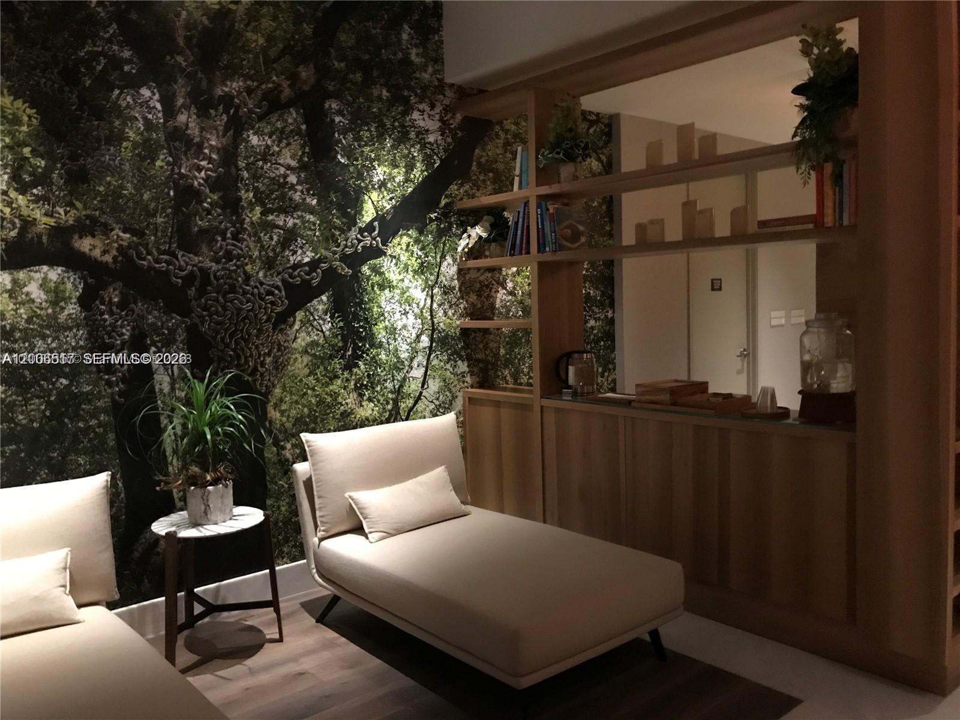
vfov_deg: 49.7
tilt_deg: -3.9
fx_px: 777
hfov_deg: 63.4
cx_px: 480
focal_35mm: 28
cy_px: 360
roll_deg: +1.9
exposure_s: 1/4
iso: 100
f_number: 1.8
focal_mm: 3.99
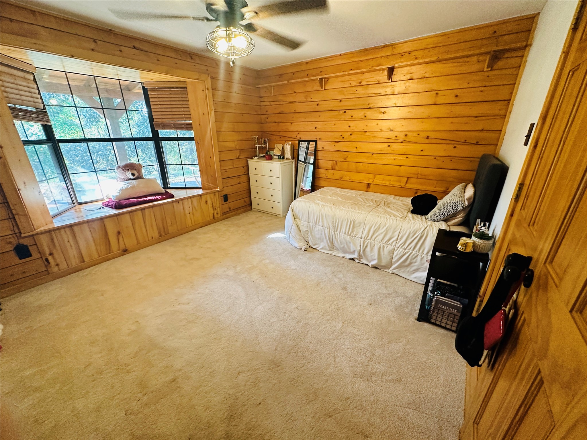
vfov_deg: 85.7
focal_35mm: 14
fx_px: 237
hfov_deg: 102.1
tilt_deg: -20.6
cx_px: 294
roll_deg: +0.3
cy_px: 220
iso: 400
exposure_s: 1/60
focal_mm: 2.22
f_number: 2.2
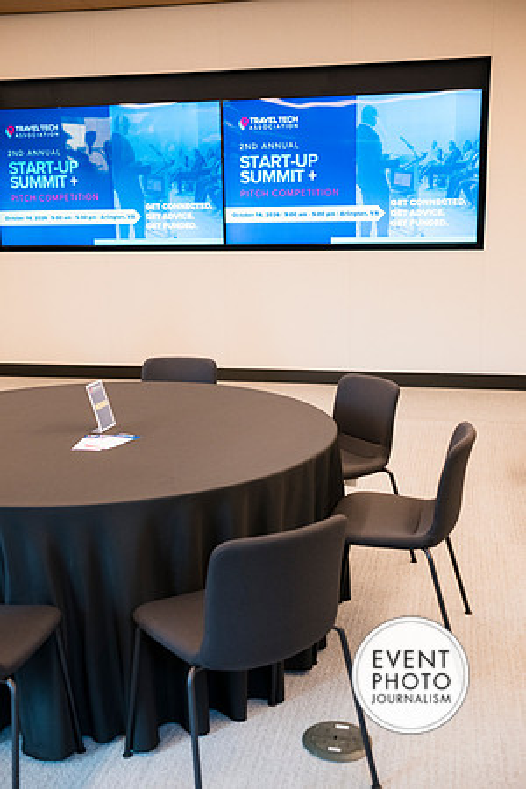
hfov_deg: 34.2
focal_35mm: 39
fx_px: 855
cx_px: 263
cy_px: 394
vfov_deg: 49.6
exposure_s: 1/200
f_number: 3.2
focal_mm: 39
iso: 1600
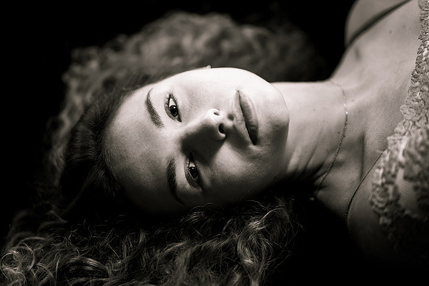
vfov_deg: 16.1
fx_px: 1013
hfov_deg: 23.9
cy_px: 143
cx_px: 214
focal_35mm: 85
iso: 500
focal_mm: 85
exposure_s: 1/200
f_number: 1.8
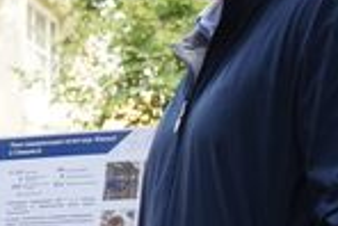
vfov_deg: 8.2
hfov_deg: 11.7
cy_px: 320
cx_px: -214
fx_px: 1551
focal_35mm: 165
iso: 1000
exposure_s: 1/800
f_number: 4.5
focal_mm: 35
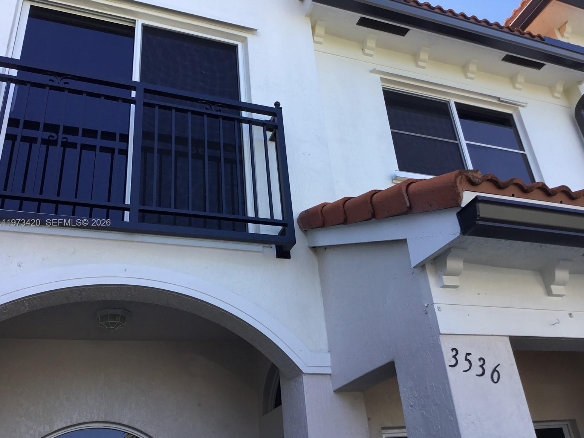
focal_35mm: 32
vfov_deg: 44.2
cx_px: 295
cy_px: 223
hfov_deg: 56.8
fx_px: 540
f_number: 2.4
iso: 25
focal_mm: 3.3
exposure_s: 1/326
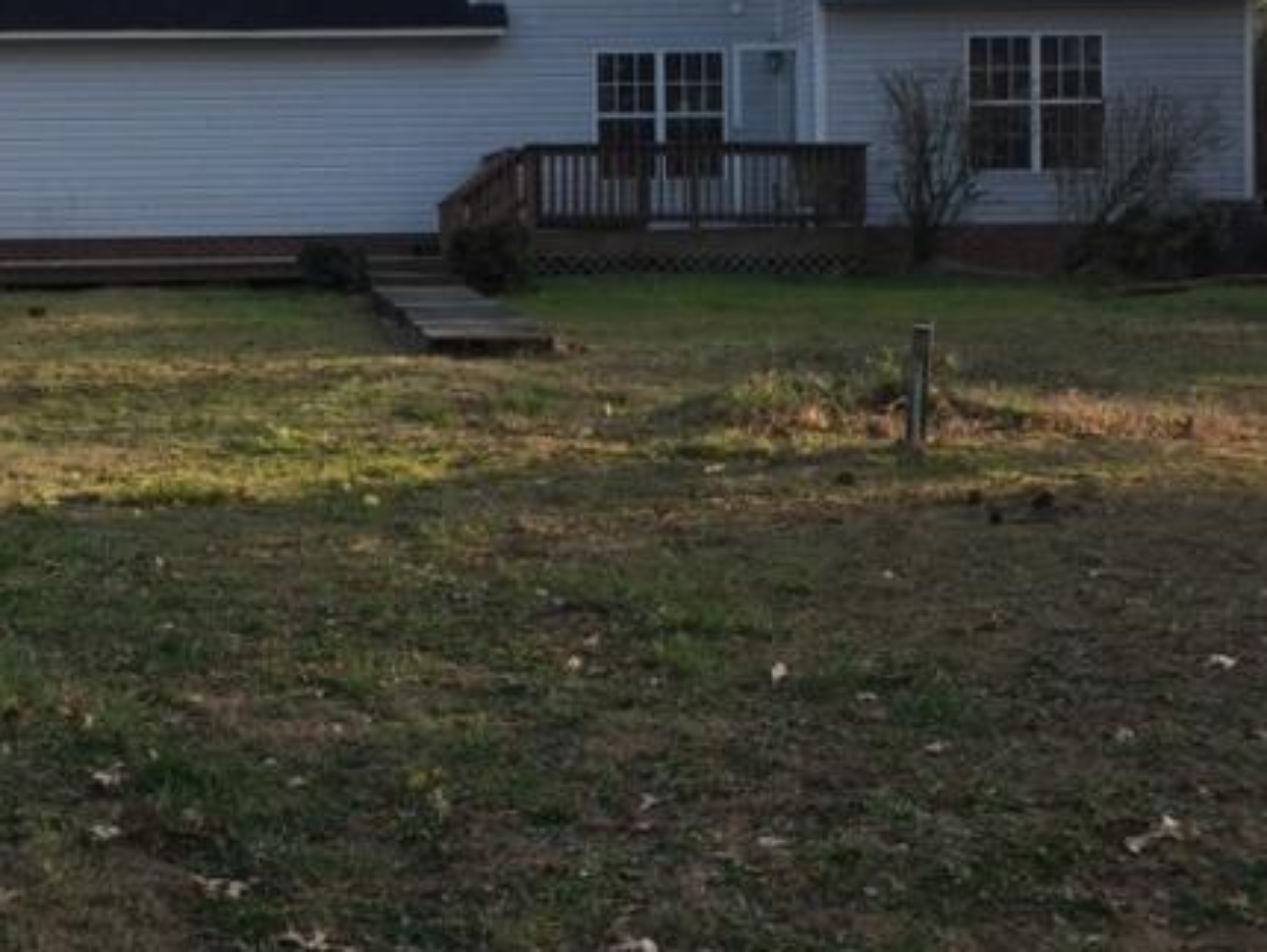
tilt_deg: -2.1
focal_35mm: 69
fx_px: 2527
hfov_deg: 27.9
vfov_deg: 21.3
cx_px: 395
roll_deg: +1.5
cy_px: 345
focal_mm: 4.15
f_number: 2.2
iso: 32
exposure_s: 1/542
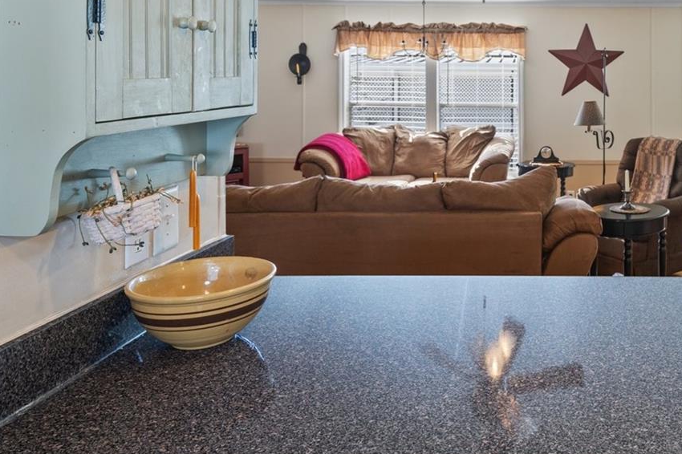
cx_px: 550
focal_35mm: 32
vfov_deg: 39.7
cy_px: 103
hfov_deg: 54.5
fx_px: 606
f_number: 8
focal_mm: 17
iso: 320
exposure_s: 1/1.67
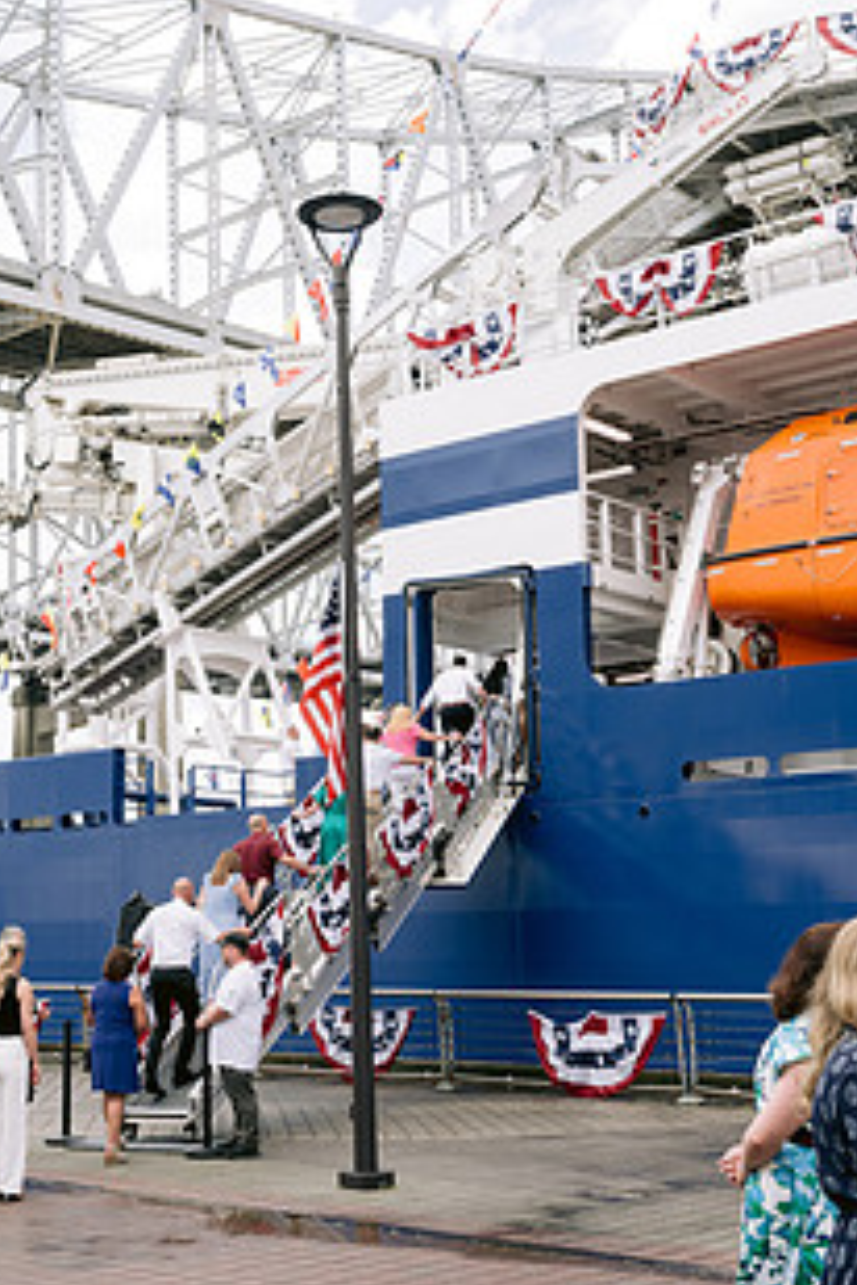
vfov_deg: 38.9
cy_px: 657
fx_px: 1821
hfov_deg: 26.3
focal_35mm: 51
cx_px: 258
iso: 160
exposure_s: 1/200
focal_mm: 35
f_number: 8
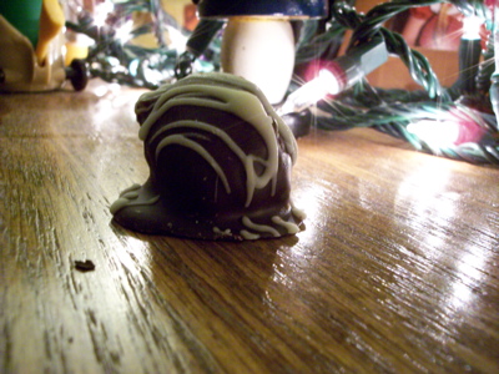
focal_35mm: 39
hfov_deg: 47.9
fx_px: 562
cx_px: 250
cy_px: 187
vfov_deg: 36.8
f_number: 6.7
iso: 400
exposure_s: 1/4
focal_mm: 8
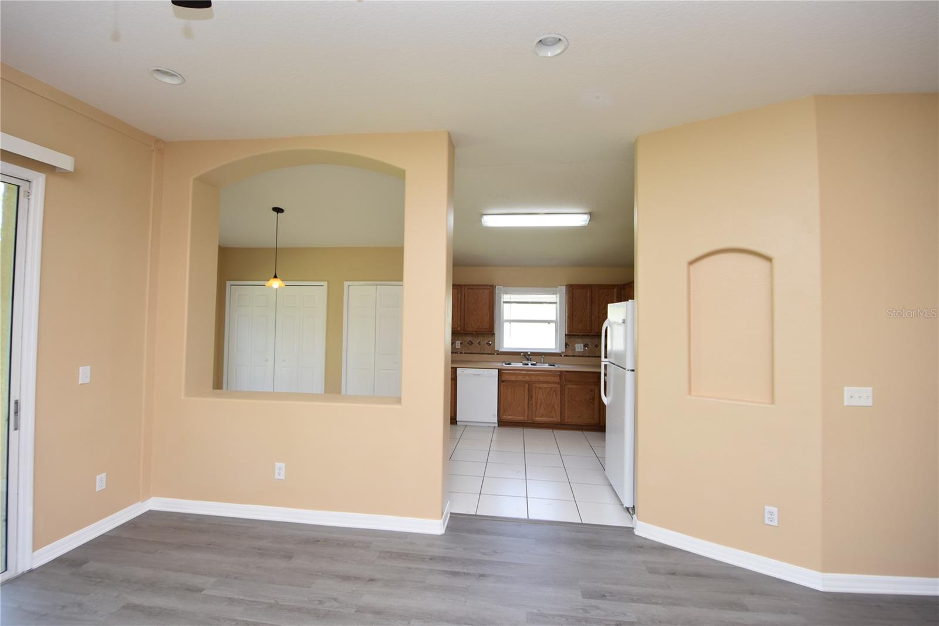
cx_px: 470
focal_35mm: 15
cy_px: 313
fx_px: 391
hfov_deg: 100.4
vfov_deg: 77.3
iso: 200
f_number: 4
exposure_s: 1/60
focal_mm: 10
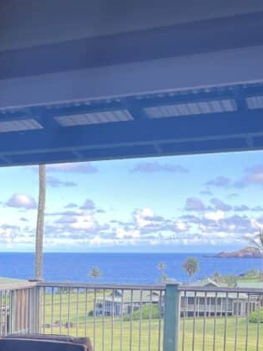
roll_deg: +1.1
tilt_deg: -6.4
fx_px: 648
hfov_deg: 22.1
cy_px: 323
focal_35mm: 64
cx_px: 5
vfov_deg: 28.9
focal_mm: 5.7
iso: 50
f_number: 1.5
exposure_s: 1/402
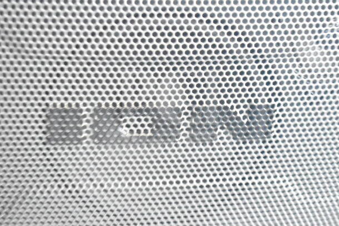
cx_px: 170
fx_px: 777
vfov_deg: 16.6
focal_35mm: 82
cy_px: 113
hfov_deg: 24.6
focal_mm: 55
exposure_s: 1/100
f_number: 5.6
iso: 25600
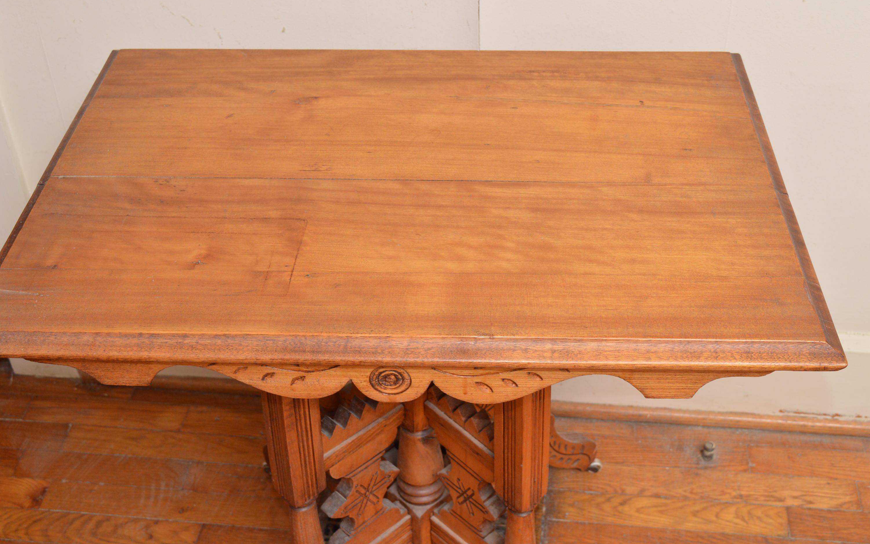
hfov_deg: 42.2
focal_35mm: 48
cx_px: 436
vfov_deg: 27.1
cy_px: 254
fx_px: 1127
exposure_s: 1/60
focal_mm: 31
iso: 400
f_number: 7.1
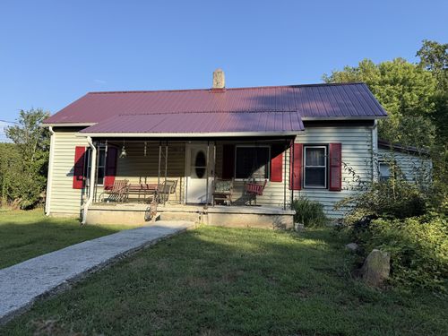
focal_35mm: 24
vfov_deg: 56.8
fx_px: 311
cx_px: 224
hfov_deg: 71.6
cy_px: 168
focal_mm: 6.76
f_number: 1.78
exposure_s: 1/2370
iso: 80
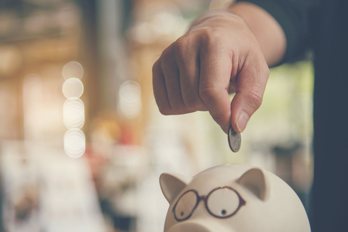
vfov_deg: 12.5
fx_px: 1063
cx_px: 174
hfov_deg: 18.6
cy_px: 116
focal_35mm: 110
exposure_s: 1/200
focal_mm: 110
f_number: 4
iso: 640
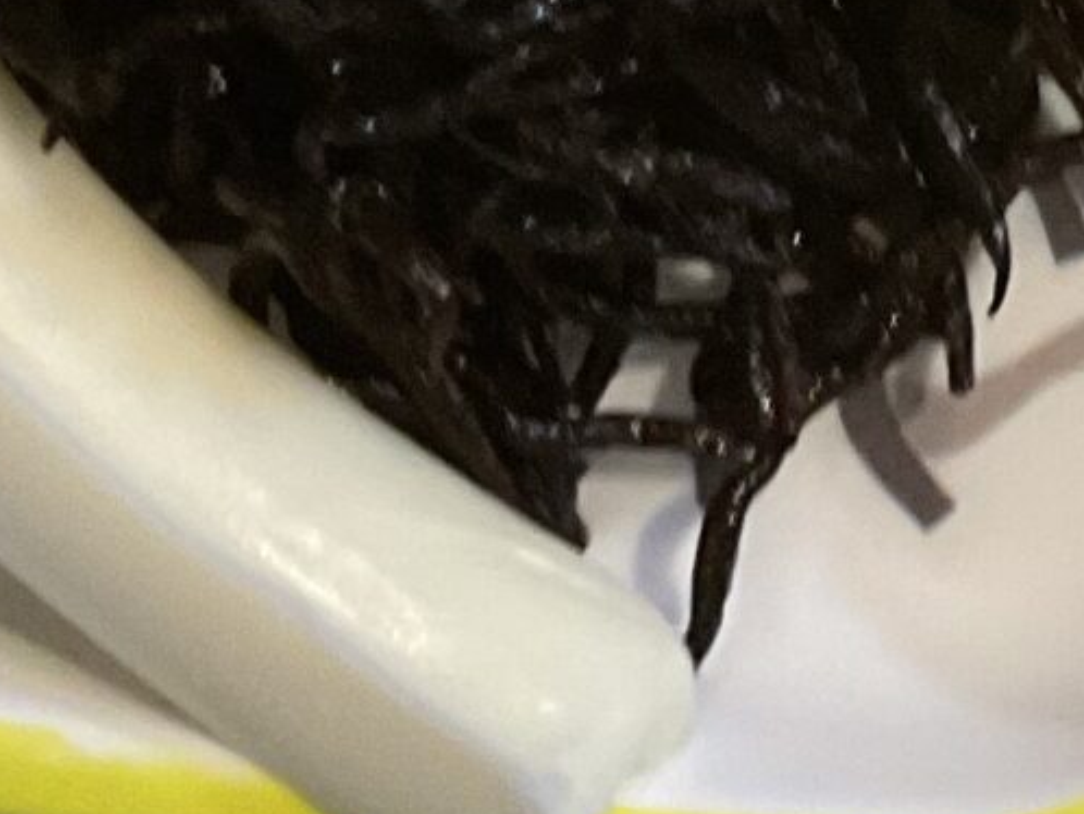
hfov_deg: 12.5
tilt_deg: -80.9
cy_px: -1003
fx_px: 4668
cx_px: 1683
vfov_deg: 9.1
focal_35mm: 149
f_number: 1.8
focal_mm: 3
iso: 100
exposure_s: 1/50
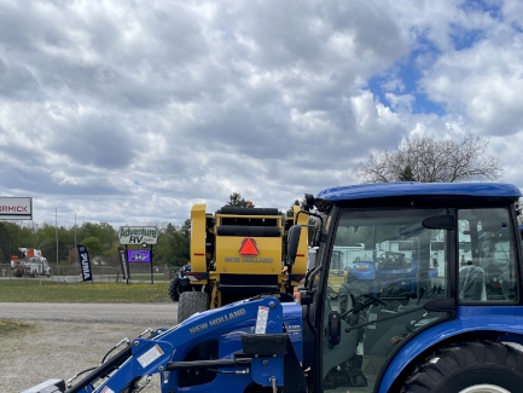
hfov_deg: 39.5
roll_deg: +1.8
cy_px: 336
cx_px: 302
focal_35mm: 48
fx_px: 725
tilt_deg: -2.2
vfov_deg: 29.3
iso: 32
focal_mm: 4.2
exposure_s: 1/3861
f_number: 1.6
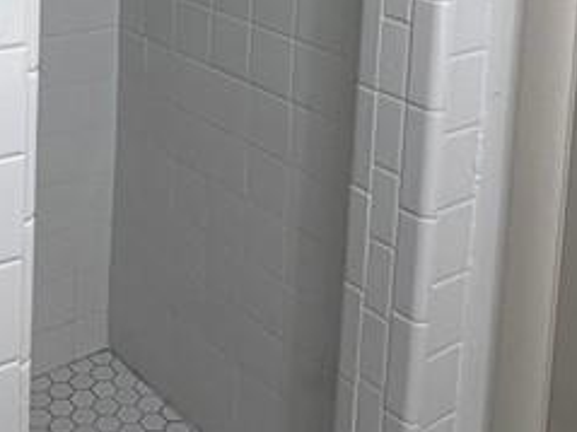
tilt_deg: -5.8
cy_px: -121
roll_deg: -1.8
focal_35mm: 60
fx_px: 1000
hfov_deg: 31.5
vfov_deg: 22.1
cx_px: 128
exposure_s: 1/120
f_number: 2.2
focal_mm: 2.22
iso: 125
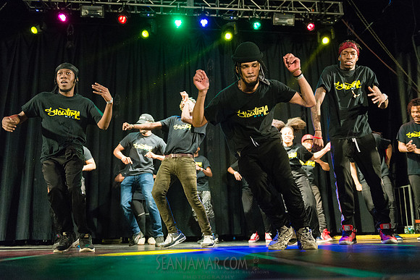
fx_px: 393
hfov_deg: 56.2
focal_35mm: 34
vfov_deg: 39.2
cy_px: 140
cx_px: 210
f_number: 2.8
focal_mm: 32
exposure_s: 1/1000
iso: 4000
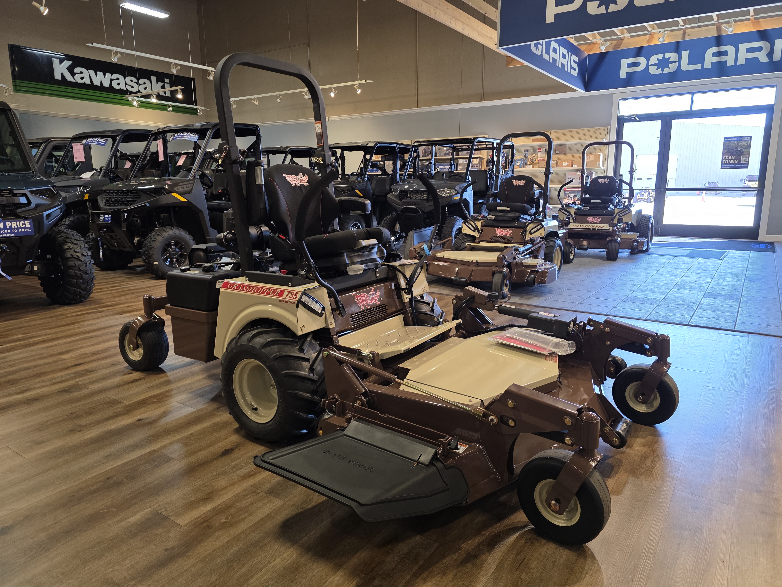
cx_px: 391
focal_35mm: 23
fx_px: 520
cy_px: 294
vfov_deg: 58.9
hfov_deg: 73.9
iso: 320
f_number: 1.7
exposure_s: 1/120
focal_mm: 6.3
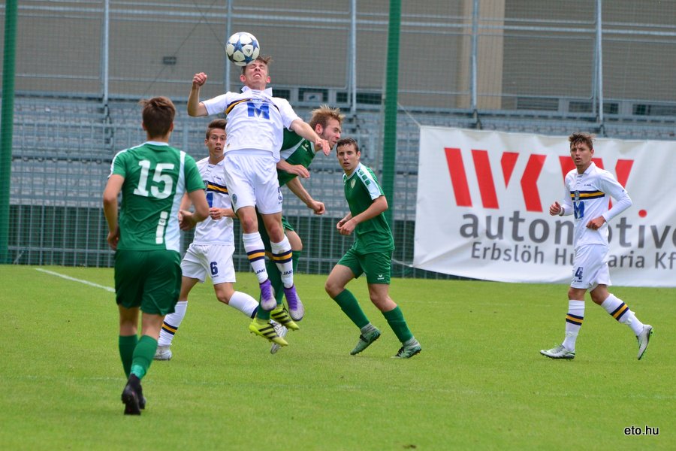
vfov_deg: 3.8
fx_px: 6759
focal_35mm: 360
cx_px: 338
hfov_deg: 5.7
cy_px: 226
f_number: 5.6
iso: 1000
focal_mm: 240
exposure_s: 1/2000
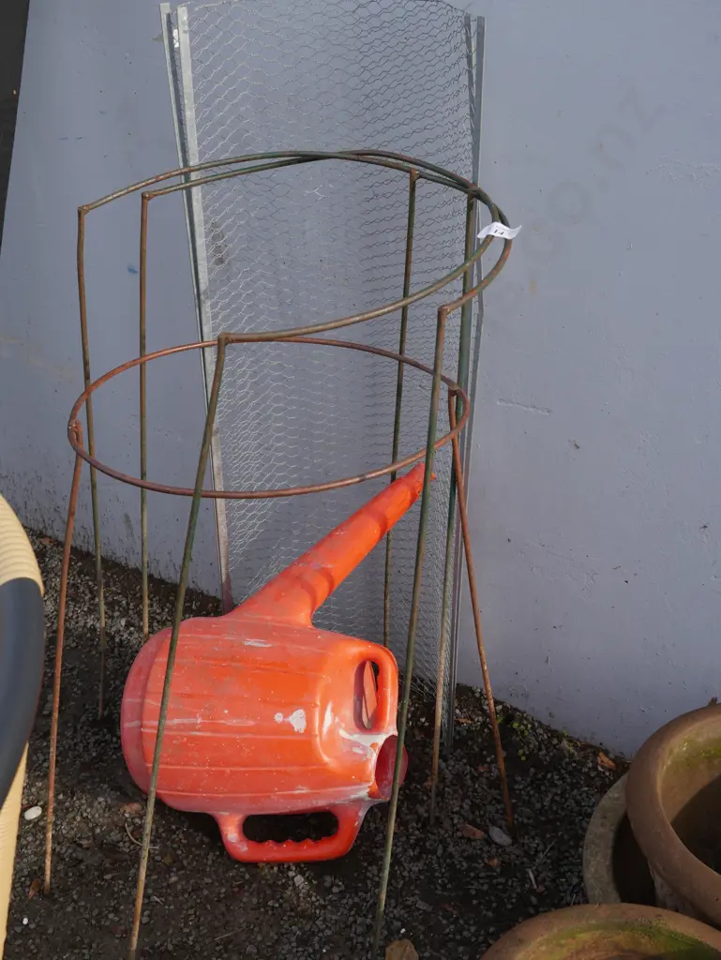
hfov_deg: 36.0
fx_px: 1110
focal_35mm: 40
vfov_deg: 46.8
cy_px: 480
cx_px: 360
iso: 200
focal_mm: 20
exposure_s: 1/200
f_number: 6.3
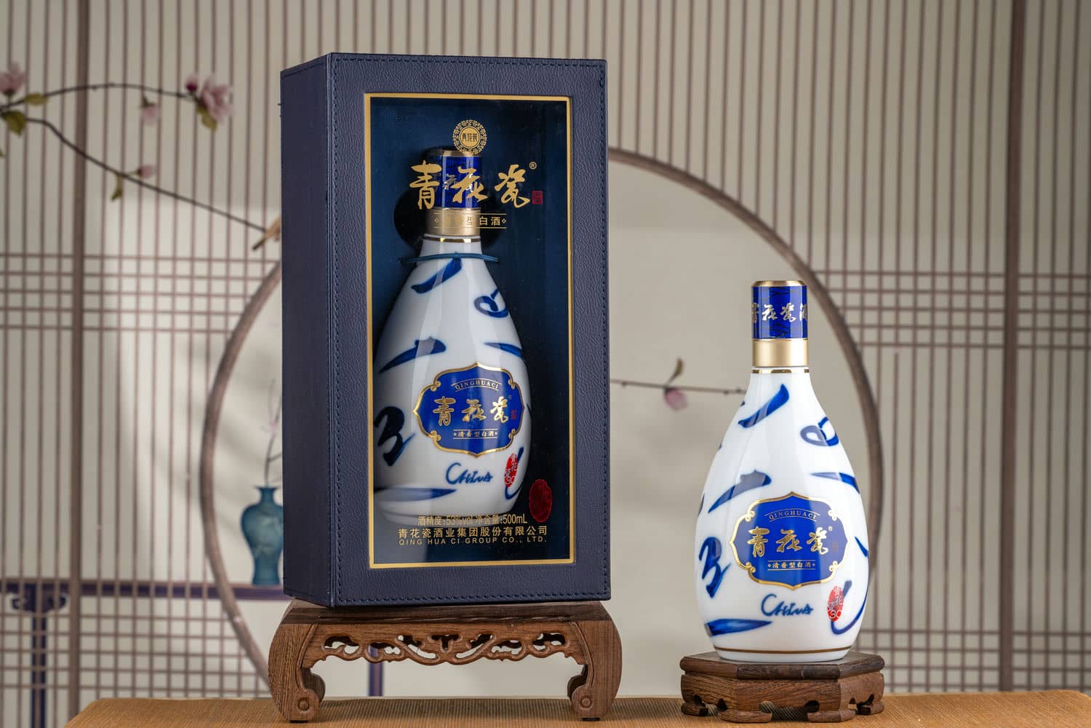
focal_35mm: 105
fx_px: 3182
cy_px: 364
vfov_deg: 13.0
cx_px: 546
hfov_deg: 19.5
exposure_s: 1/200
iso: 400
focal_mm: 105
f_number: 8
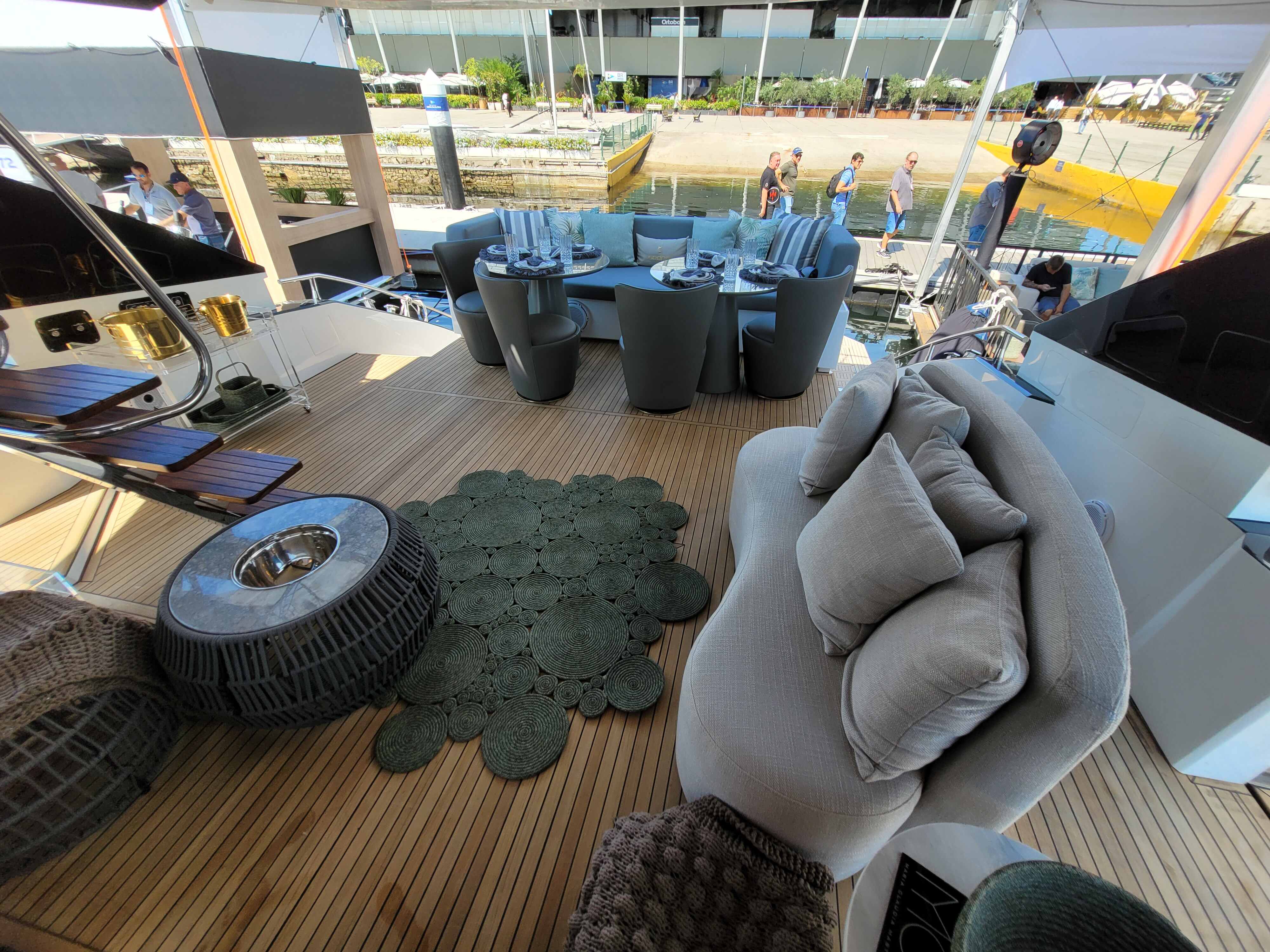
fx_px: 477
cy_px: 476
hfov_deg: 106.2
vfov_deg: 89.9
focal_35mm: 13
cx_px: 635
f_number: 2.2
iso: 40
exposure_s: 1/352
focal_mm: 1.74
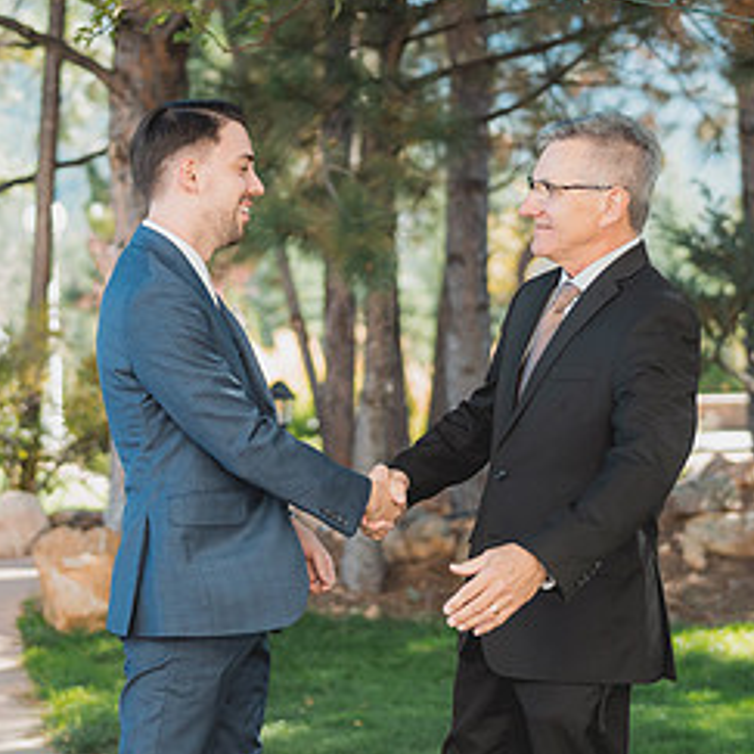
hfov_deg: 16.7
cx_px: 344
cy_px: 486
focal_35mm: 104
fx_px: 2563
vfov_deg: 16.7
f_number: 1.8
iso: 1000
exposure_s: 1/2500
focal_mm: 50
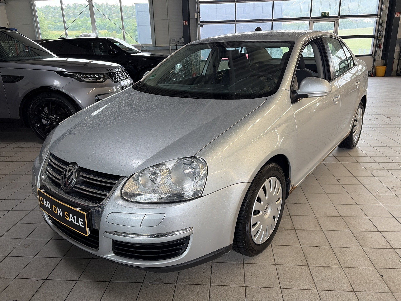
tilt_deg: -17.4
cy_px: 150
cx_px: 200
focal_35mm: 26
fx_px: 301
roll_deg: +2.0
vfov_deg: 53.1
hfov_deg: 67.3
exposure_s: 1/100
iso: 100
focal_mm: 5.96
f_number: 1.6
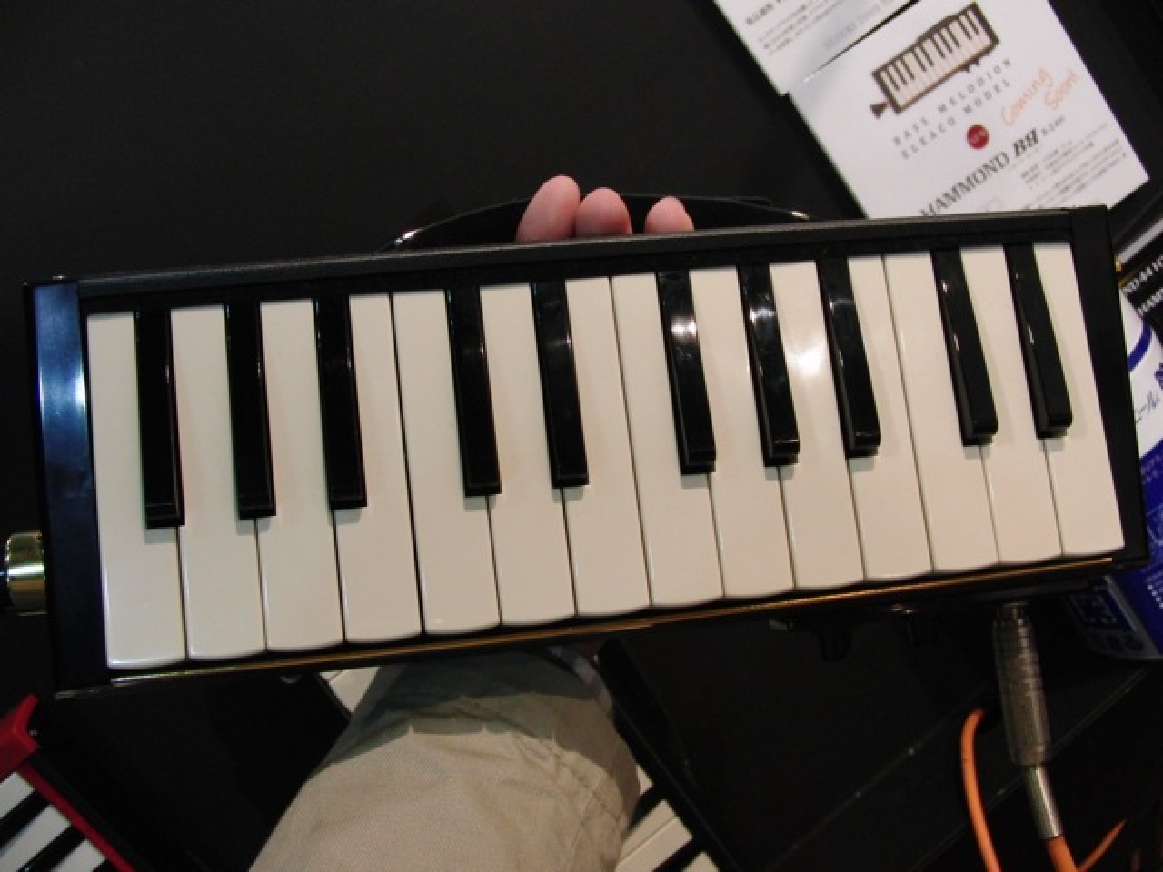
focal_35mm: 37
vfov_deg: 38.7
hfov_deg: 50.1
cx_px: 582
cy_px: 436
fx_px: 1243
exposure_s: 1/80
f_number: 3.6
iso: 320
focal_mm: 6.42
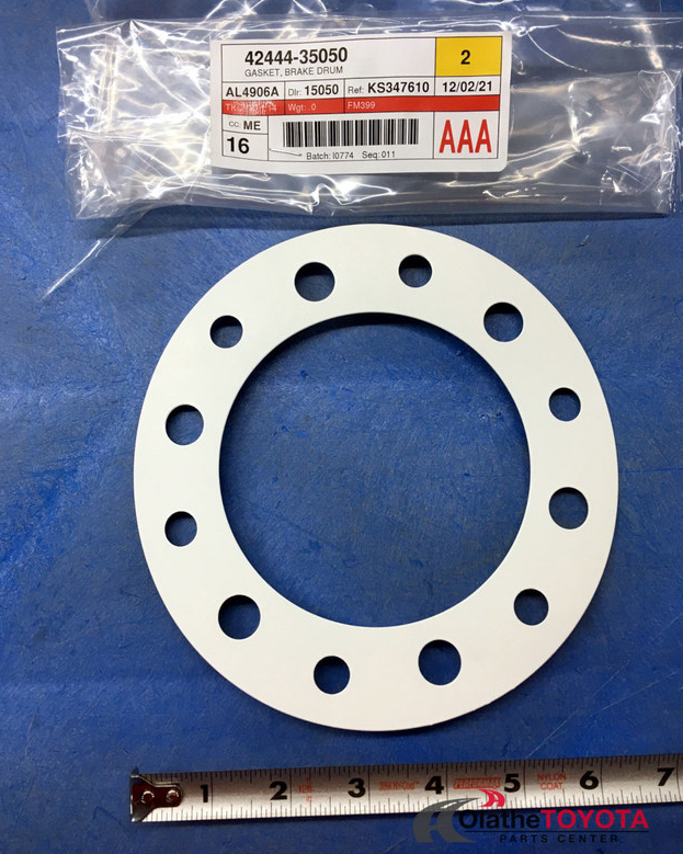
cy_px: 414
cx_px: 338
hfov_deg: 47.1
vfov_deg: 57.2
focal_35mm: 31
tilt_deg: -83.4
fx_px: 783
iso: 32
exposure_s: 1/30
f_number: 2.2
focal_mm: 4.15
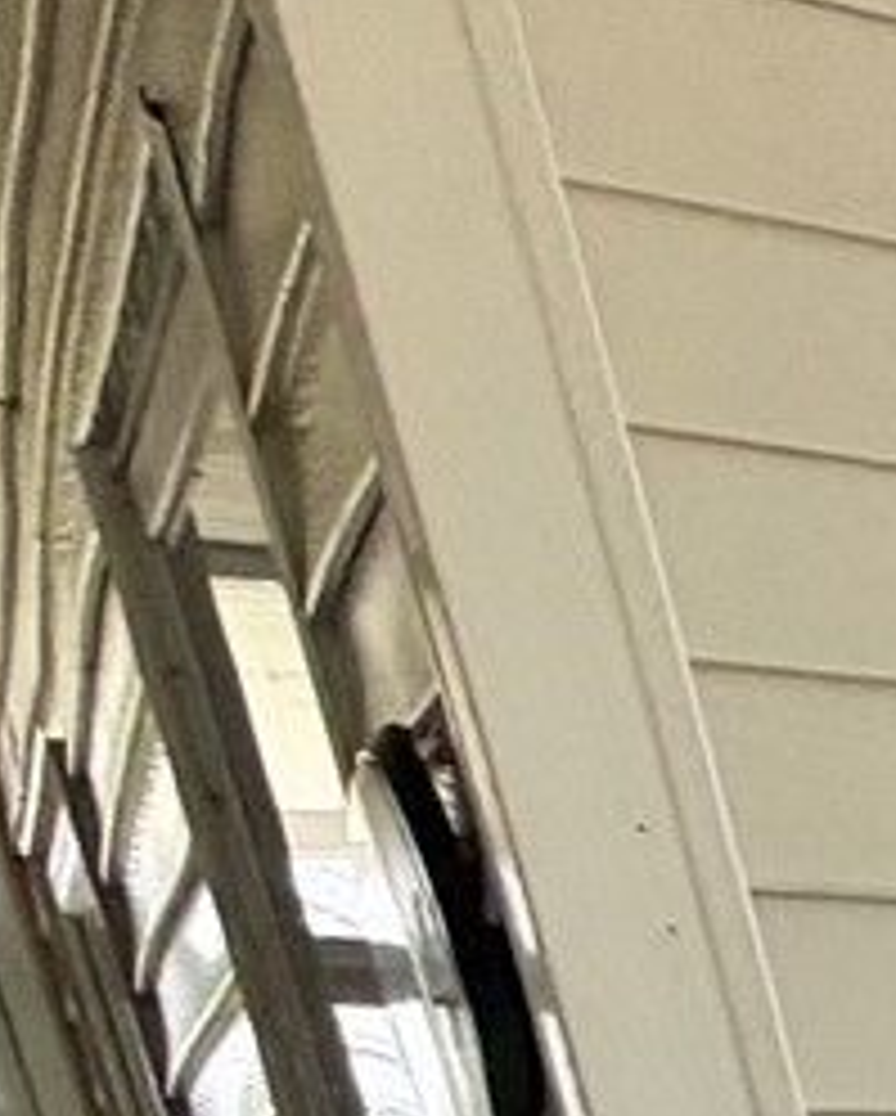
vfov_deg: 17.5
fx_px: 2912
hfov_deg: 8.5
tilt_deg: -14.0
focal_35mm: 88
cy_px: 2030
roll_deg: +2.6
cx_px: 3489
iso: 40
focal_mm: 2.22
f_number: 2.2
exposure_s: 1/237
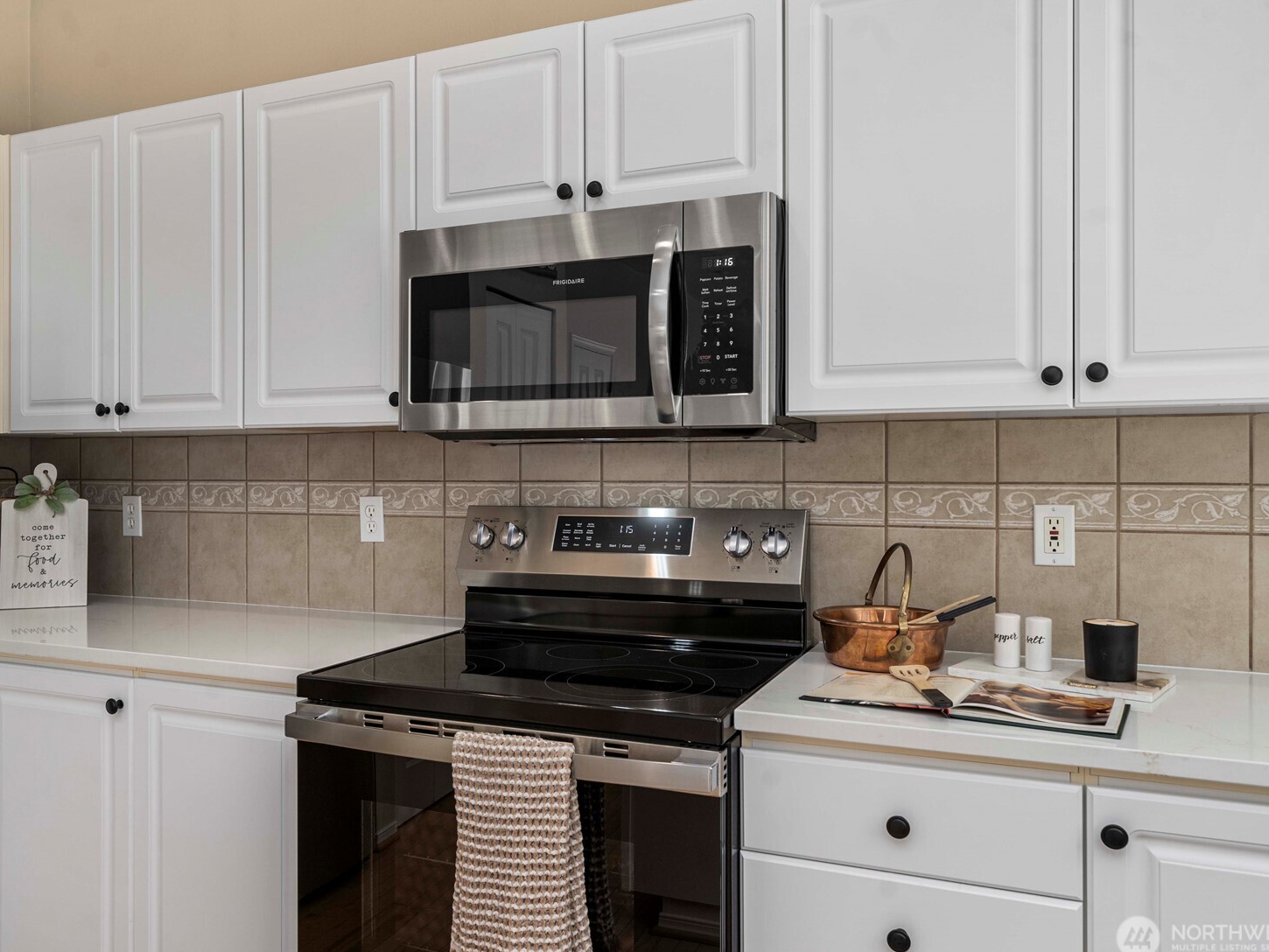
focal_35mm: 27
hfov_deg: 65.2
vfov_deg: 51.4
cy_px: 476
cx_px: 587
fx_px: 990
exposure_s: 1/30
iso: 160
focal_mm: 24
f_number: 6.7
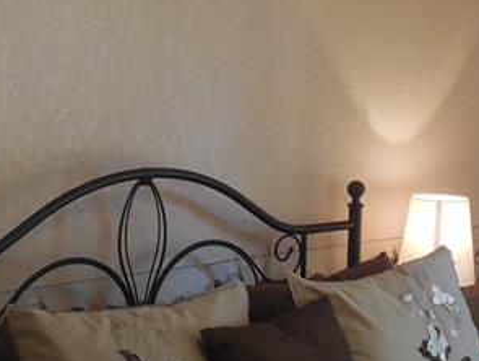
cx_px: 474
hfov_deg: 18.4
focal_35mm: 104
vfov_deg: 14.3
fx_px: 1441
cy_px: 174
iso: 360
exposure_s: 1/30
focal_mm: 5.3
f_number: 3.2
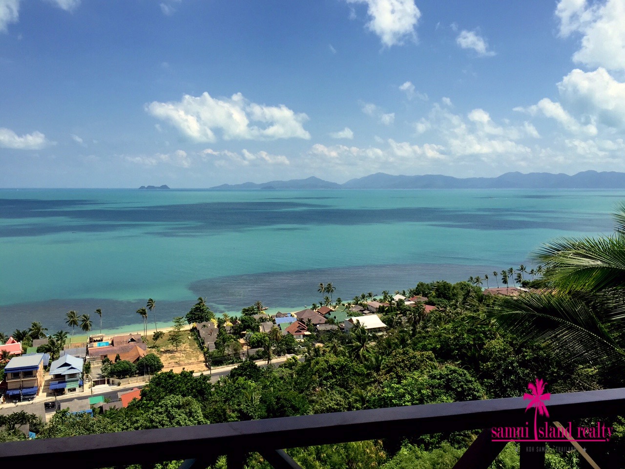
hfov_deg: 61.7
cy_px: 234
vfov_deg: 48.2
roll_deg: -1.7
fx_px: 524
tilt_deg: -5.4
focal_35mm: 29
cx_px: 312
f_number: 2.2
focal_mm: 4.15
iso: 32
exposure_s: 1/2639
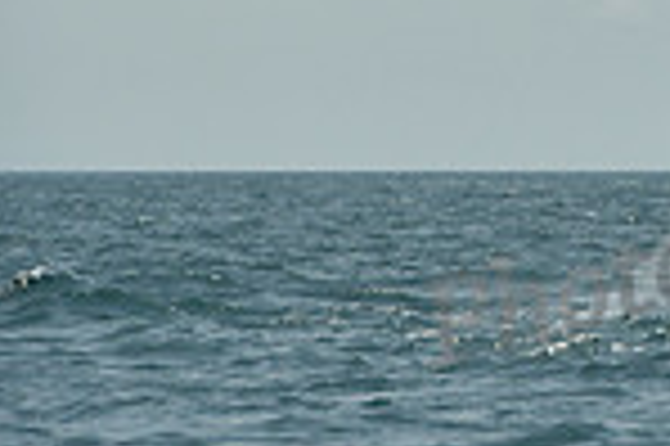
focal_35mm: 780
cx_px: 1295
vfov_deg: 1.8
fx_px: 14501
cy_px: -47
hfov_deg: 2.6
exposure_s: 1/640
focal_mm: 200
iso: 320
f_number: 9
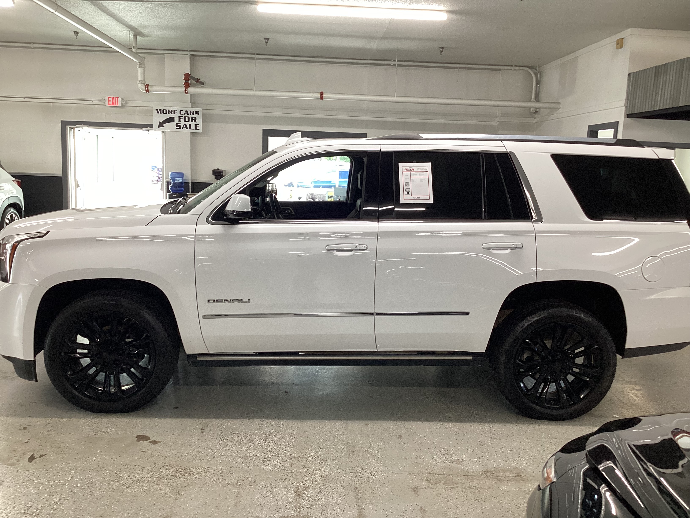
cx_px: 345
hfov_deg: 58.4
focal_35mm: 31
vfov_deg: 45.4
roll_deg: -2.3
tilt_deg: -9.9
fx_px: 618
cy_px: 259
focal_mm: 3.3
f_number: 2.4
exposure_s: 1/50
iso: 100
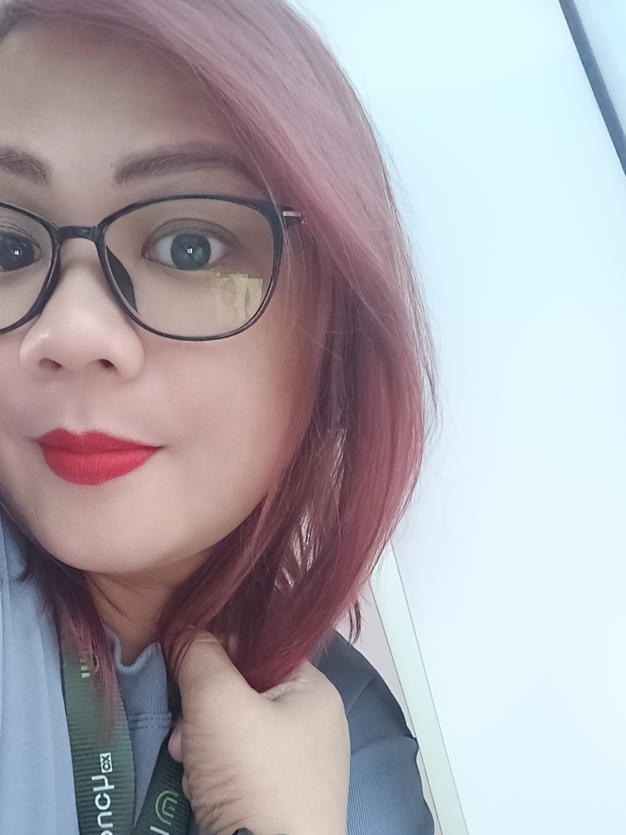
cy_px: 514
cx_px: 212
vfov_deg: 59.3
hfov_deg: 46.1
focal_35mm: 30
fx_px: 723
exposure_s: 1/24
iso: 2000
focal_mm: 2.87
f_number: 2.4
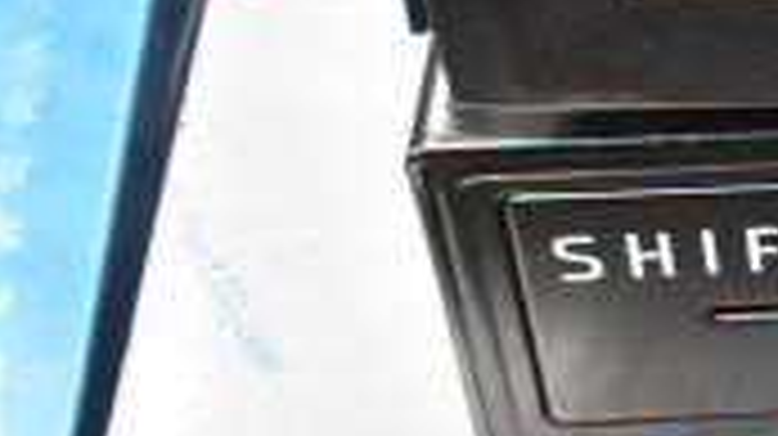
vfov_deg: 9.6
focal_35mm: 122
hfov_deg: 15.3
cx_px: 1367
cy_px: -258
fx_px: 2515
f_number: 3.8
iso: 6400
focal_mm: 22
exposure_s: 1/40
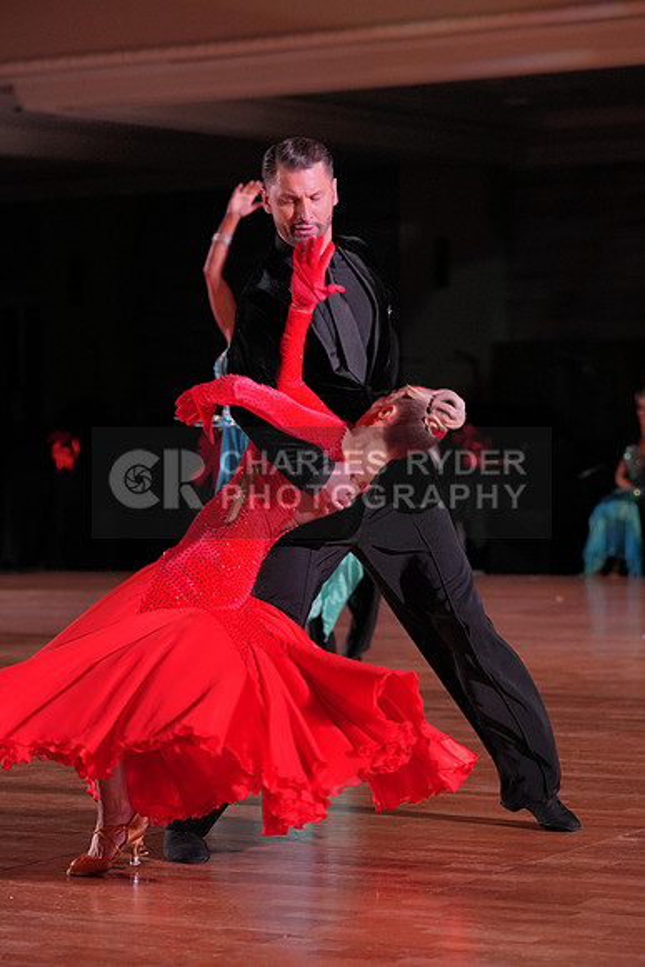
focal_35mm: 107
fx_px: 2874
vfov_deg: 19.1
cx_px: 322
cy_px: 484
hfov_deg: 12.8
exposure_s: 1/500
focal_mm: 107
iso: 2000
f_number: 4
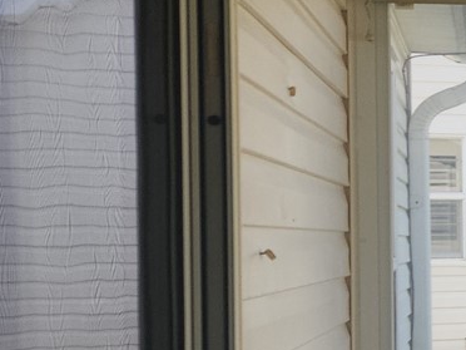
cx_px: 996
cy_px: 266
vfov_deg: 14.9
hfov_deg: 15.1
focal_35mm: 99
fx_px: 1333
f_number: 1.8
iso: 25
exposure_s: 1/180
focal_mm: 5.4
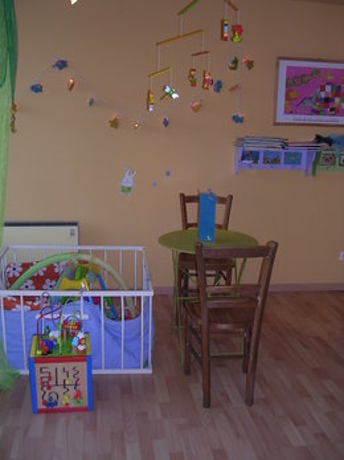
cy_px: 230
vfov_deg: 49.0
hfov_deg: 37.7
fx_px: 504
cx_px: 172
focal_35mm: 38
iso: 126
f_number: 2.8
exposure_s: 1/60.1
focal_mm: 5.8
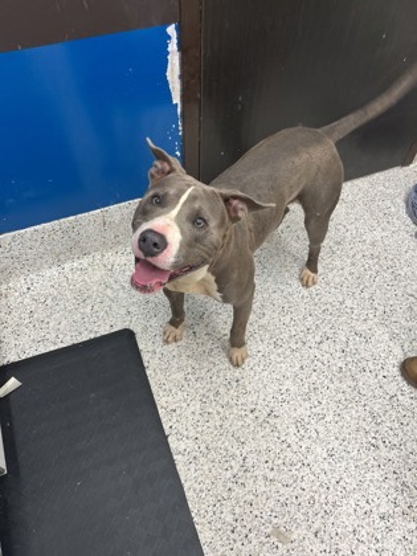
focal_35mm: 26
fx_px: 418
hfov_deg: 53.1
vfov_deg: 67.3
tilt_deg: -53.8
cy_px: 278
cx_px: 208
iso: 100
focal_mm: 5.1
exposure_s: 1/120
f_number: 1.6
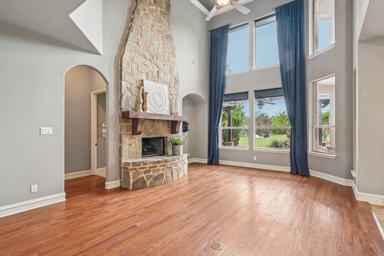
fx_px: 187
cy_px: 128
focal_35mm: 18
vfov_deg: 68.9
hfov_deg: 91.6
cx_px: 192
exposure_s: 1/8
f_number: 8
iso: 400
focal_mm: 17.5
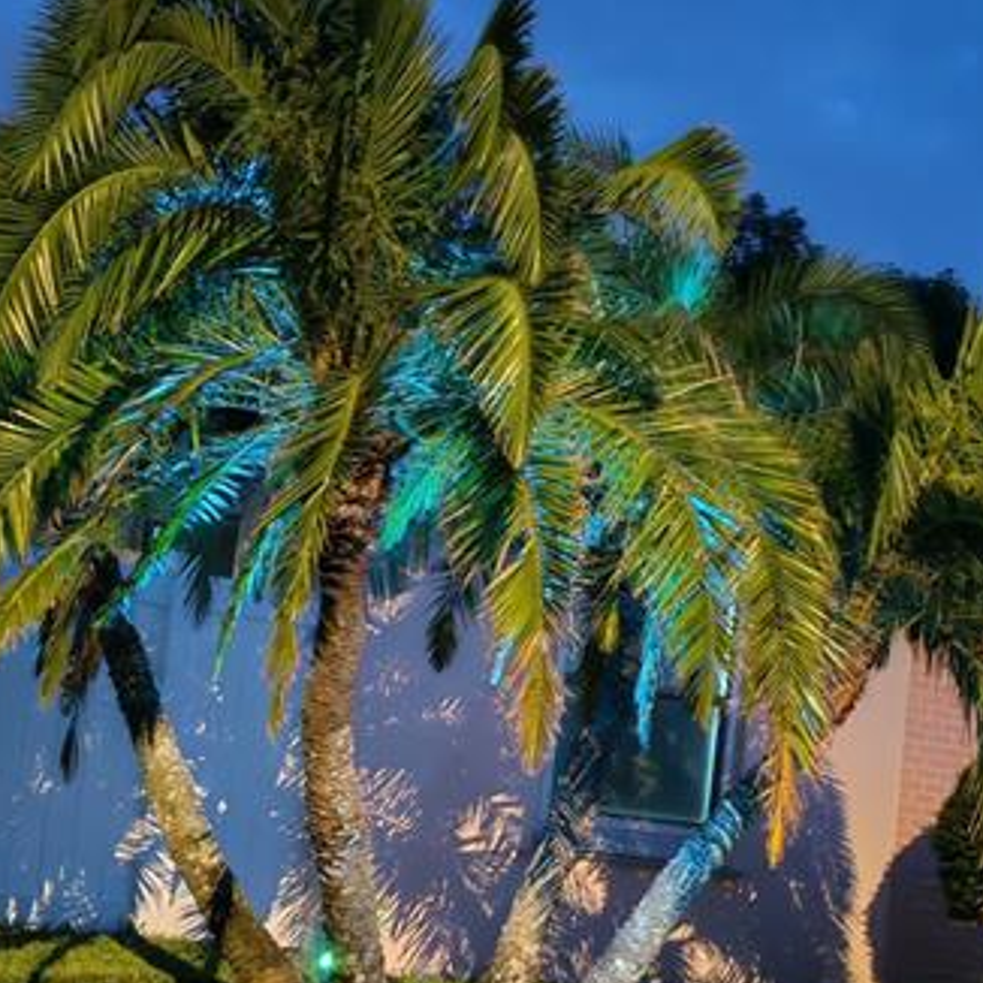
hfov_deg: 23.1
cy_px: 624
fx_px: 2410
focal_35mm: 75
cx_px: 495
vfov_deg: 23.0
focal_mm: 6.12
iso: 20000
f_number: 1.9
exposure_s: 1/17
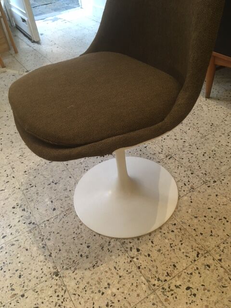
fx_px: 258
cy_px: 154
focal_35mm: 29
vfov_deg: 61.7
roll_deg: +7.1
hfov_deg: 48.2
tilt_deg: -40.6
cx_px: 116
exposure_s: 1/33
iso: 125
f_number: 2.2
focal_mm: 4.15
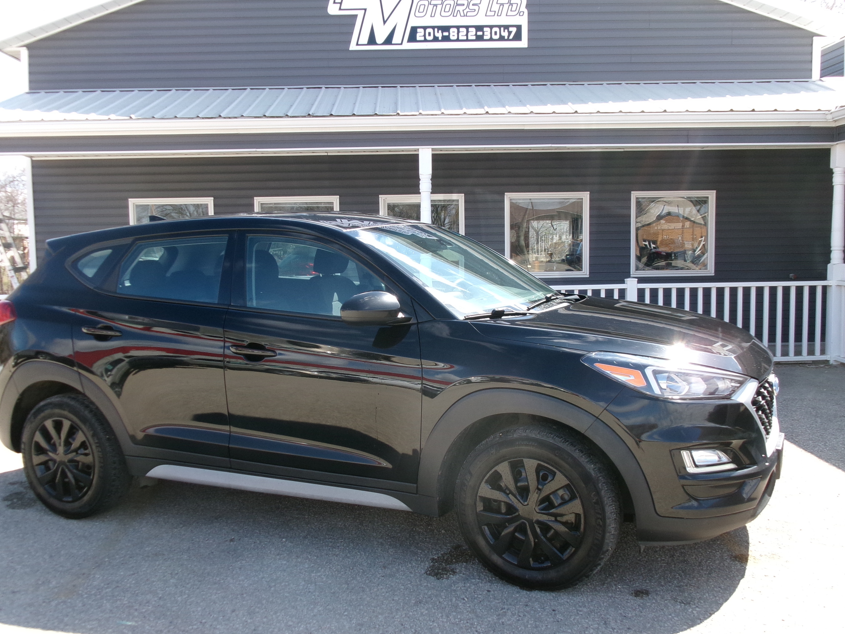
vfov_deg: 40.7
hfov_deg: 52.6
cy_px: 325
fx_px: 854
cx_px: 407
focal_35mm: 35
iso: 100
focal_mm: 5.1
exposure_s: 1/240
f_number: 3.9
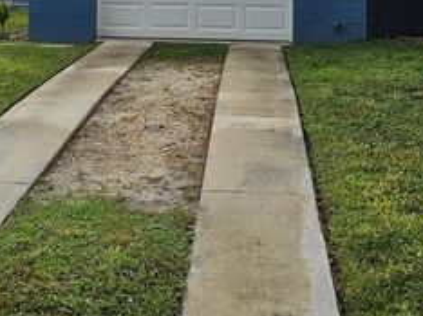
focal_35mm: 63
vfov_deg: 22.0
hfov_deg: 30.6
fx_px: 769
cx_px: 159
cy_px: -31
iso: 10
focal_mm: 6.3
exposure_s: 1/293
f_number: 1.7
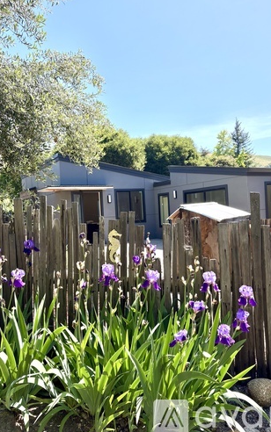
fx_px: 330
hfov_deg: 44.6
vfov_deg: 66.4
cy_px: 215
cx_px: 131
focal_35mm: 28
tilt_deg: -0.3
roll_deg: +3.9
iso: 50
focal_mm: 5.96
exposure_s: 1/2208
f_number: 1.6
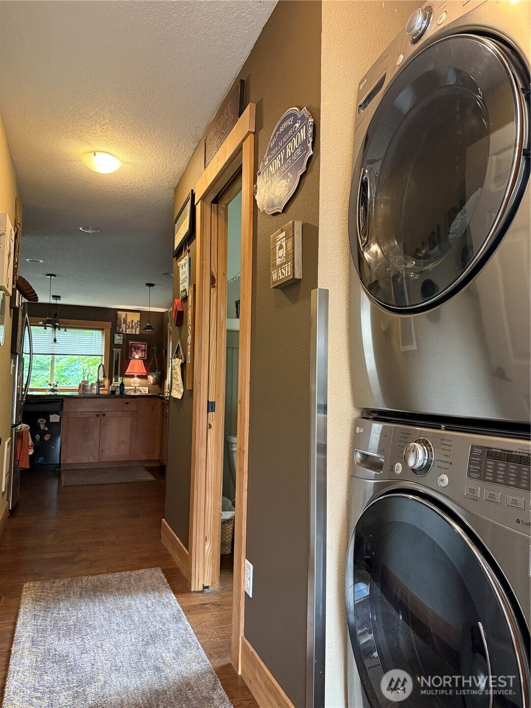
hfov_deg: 56.8
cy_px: 354
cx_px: 266
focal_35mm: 24
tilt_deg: +3.9
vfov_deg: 71.6
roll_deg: -1.3
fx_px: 491
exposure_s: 1/60
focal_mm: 6.76
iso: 640
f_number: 1.78
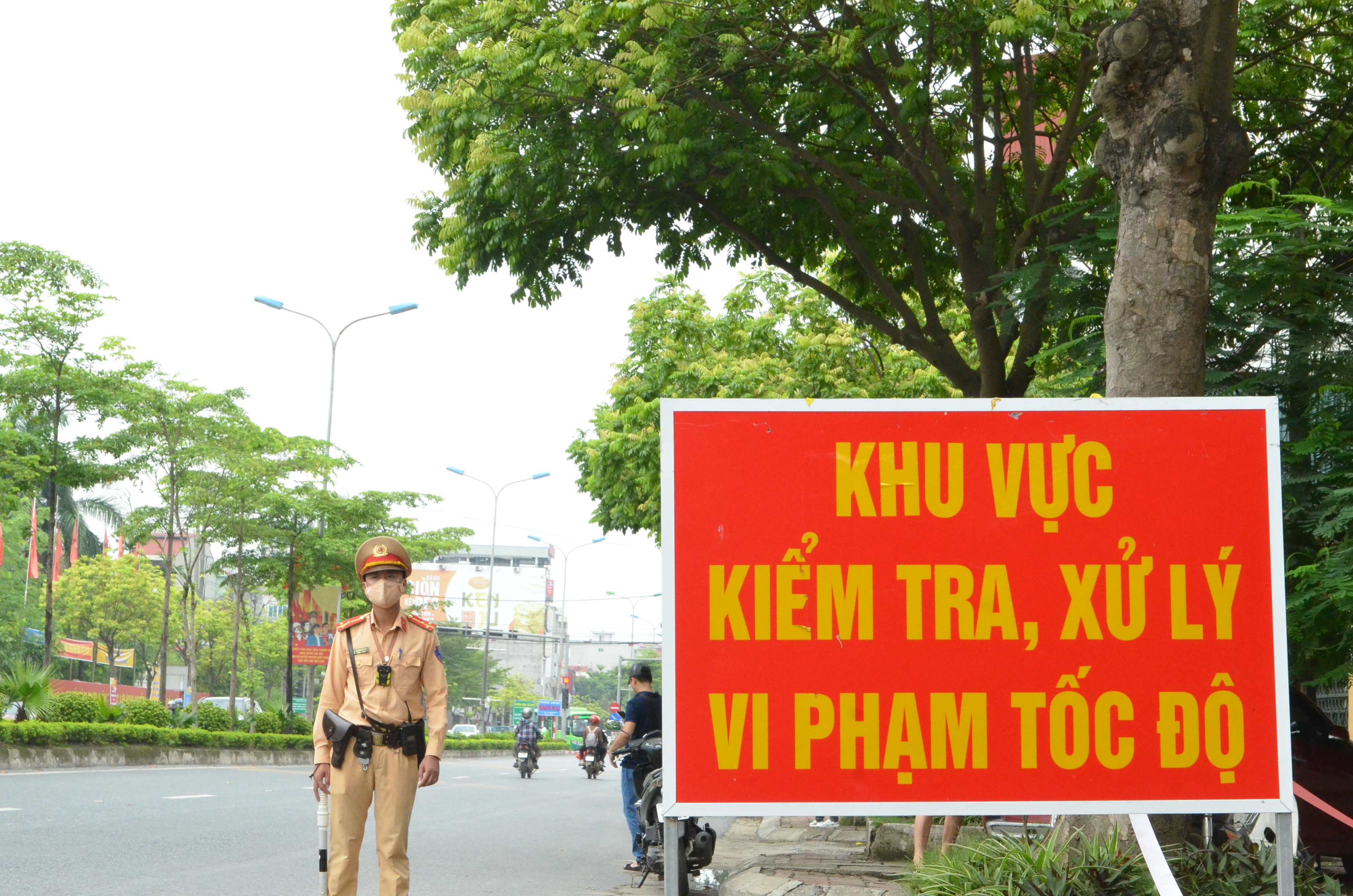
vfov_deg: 19.6
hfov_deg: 29.3
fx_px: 2588
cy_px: 448
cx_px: 676
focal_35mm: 69
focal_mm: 46
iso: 4000
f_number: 13
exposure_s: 1/640
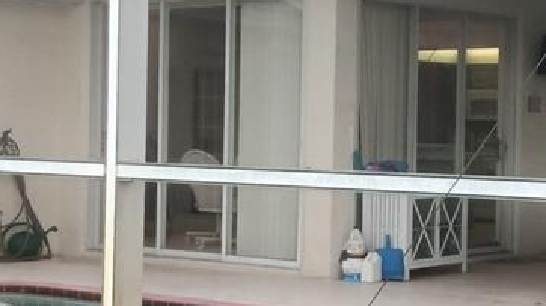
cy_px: 152
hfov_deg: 22.4
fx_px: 1360
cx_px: 440
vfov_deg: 12.8
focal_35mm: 94
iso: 40
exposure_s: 1/120
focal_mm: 3.98
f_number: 1.8
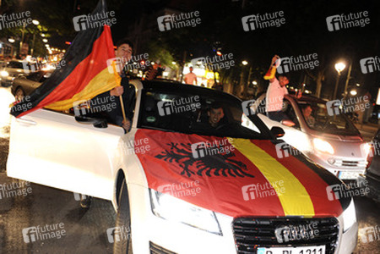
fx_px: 369
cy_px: 127
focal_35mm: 35
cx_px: 190
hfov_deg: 54.4
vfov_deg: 37.9
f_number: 3.5
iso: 1600
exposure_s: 1/30
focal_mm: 35
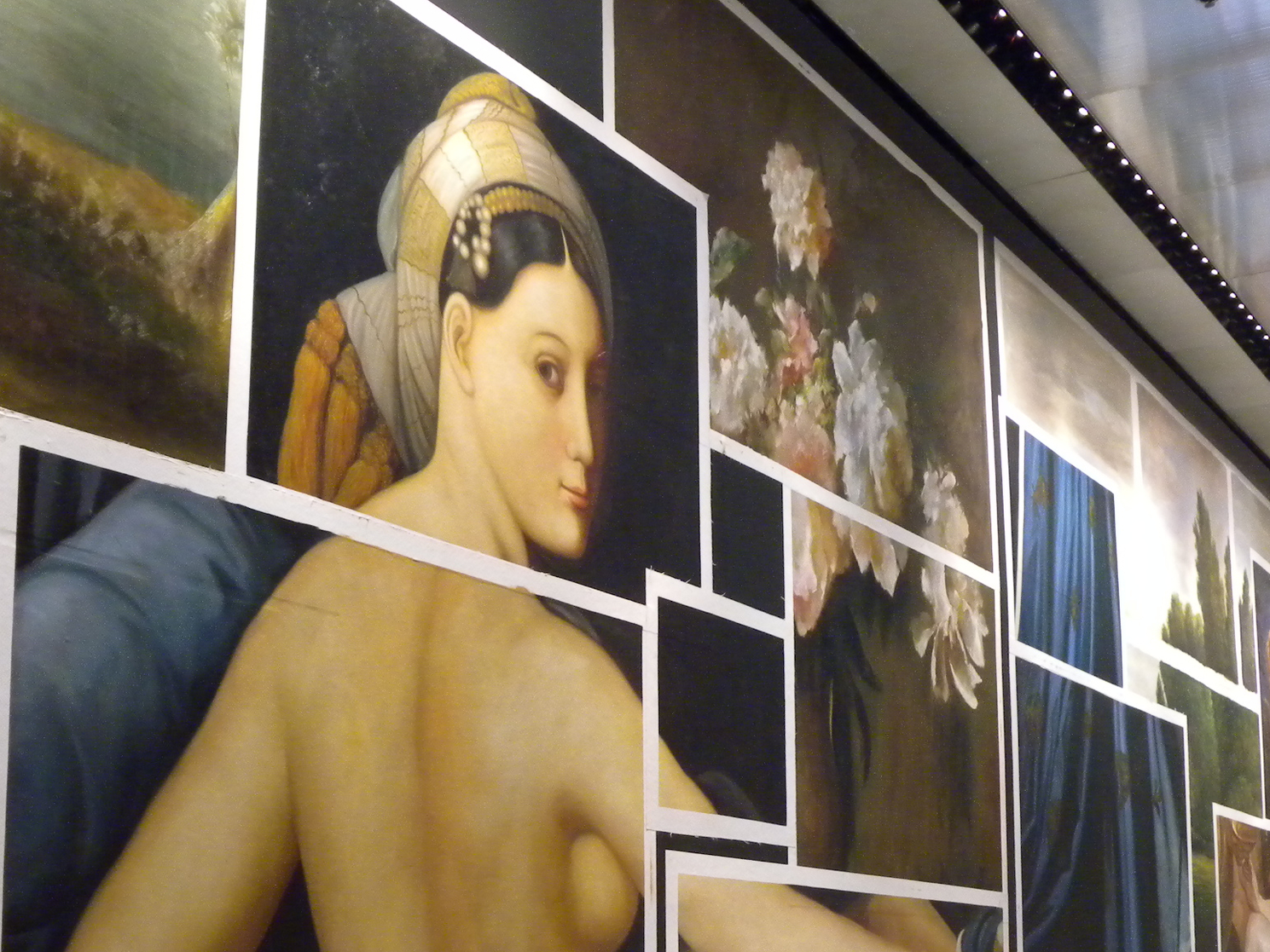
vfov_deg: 30.2
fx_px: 1724
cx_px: 533
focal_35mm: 47
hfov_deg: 40.3
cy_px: 751
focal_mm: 6
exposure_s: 1/39.2
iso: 400
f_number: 2.7
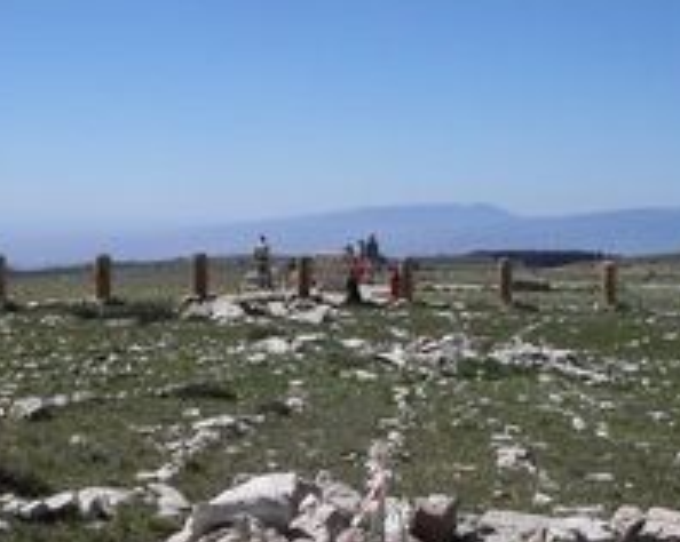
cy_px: 415
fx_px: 1508
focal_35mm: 75
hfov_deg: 25.4
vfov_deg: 20.2
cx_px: 316
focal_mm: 7.8
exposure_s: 1/750
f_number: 8
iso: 100
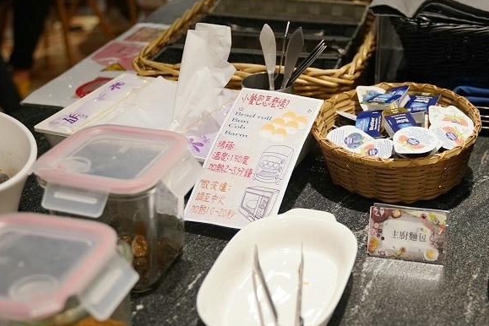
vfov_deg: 23.4
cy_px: 181
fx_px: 788
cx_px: 350
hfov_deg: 34.0
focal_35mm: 58
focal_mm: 28
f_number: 2.8
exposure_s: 1/160
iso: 1600
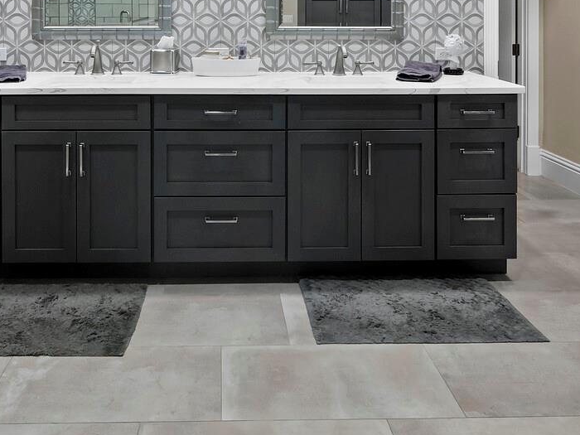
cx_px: 233
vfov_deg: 39.3
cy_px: 7
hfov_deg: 56.4
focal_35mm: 32
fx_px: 536
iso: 400
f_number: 11
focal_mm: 7
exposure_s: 1/1.25
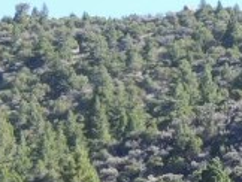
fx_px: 1897
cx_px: 248
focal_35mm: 271
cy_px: 488
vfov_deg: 5.3
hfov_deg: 7.3
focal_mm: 7.6
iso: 100
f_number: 3.4
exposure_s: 1/250
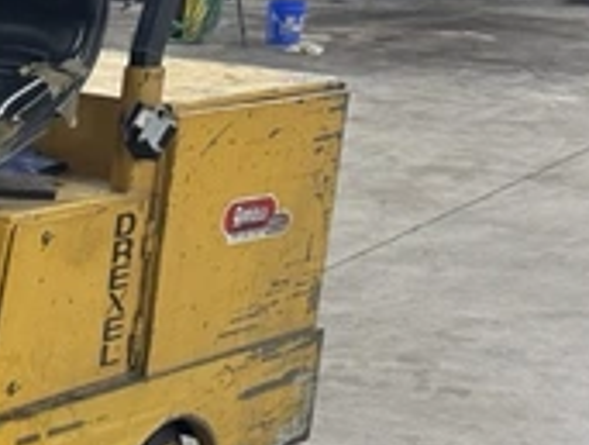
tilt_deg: -14.9
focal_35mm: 105
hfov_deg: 16.1
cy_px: 295
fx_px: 1790
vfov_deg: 14.1
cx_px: -441
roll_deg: -1.4
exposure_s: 1/60
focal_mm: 6.76
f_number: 1.78
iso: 200
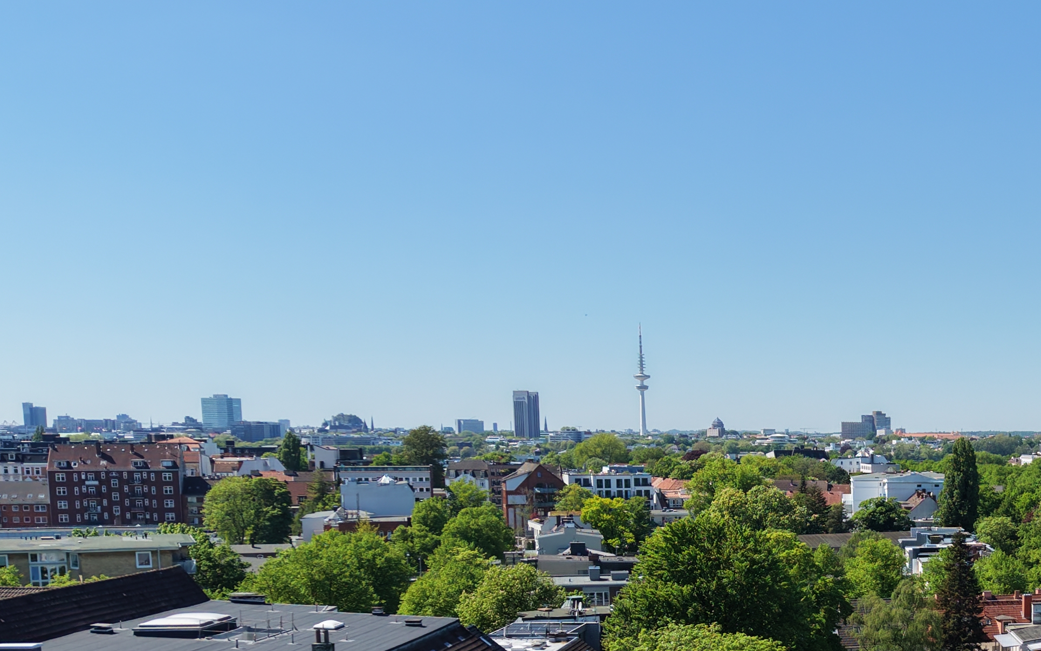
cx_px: 1010
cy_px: 625
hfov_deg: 34.6
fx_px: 1532
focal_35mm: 54
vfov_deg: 23.2
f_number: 1.8
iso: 270
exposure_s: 1/5000
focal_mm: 8.67
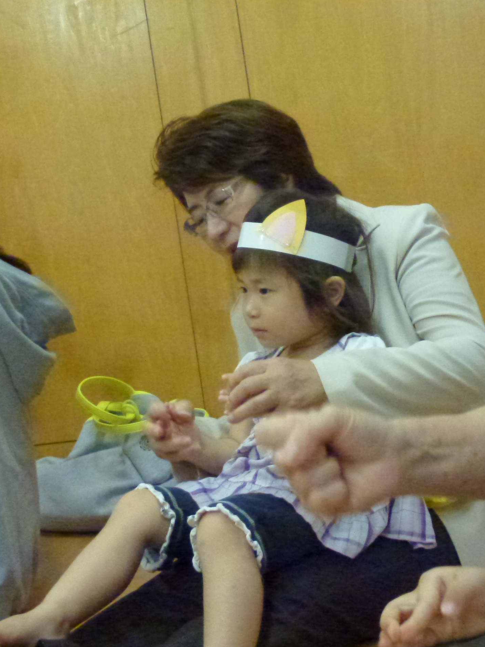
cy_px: 326
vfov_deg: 31.7
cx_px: 194
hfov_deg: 24.0
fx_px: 1140
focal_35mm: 61
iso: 1600
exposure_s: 1/60
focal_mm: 8
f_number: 4
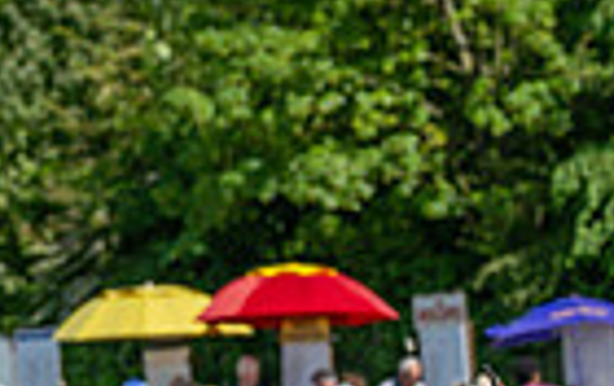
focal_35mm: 349
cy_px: 842
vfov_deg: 3.7
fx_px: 5849
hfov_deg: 6.0
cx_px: 686
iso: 400
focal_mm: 71
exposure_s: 1/3200
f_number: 5
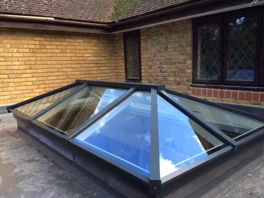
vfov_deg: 45.5
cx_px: 135
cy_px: 102
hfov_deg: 58.3
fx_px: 237
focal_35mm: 31
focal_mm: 4.12
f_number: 2.2
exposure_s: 1/189
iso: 32
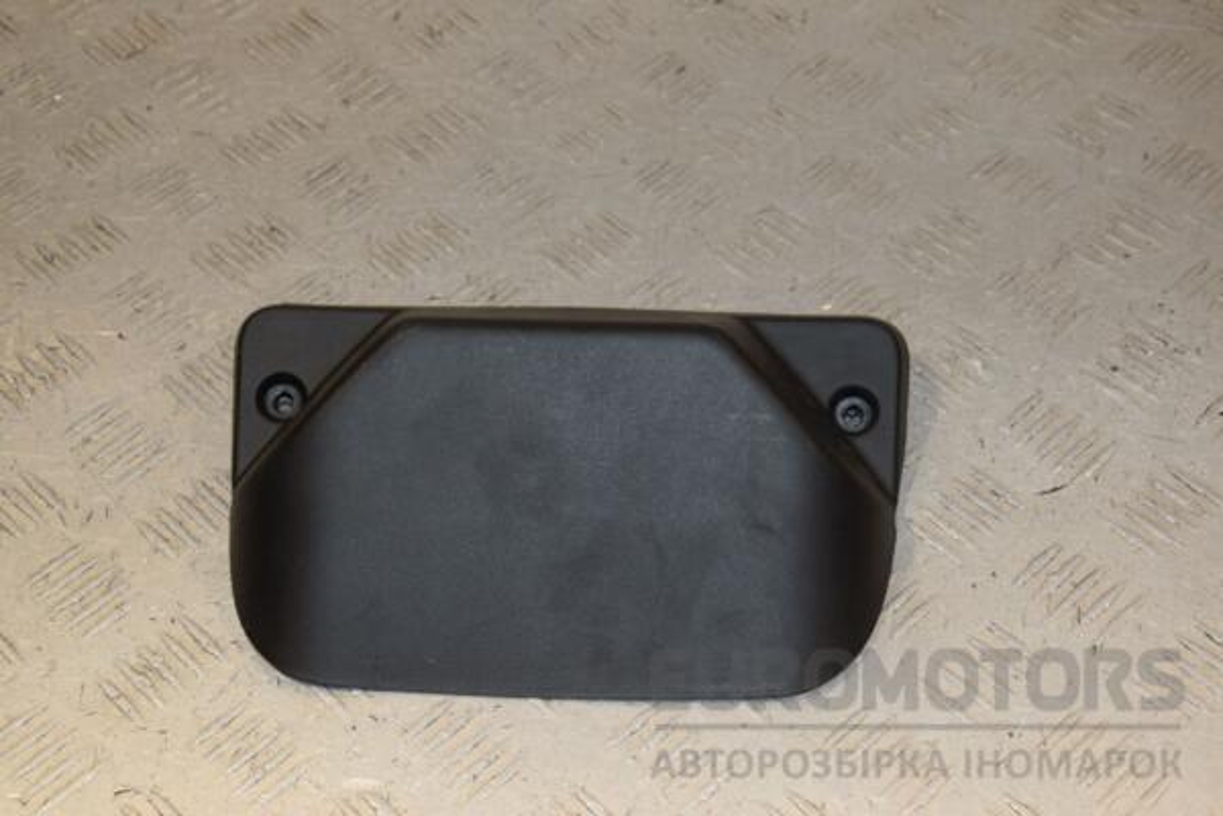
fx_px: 2140
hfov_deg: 31.9
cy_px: 408
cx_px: 612
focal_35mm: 63
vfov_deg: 21.6
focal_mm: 42
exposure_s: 1/200
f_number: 8
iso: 800
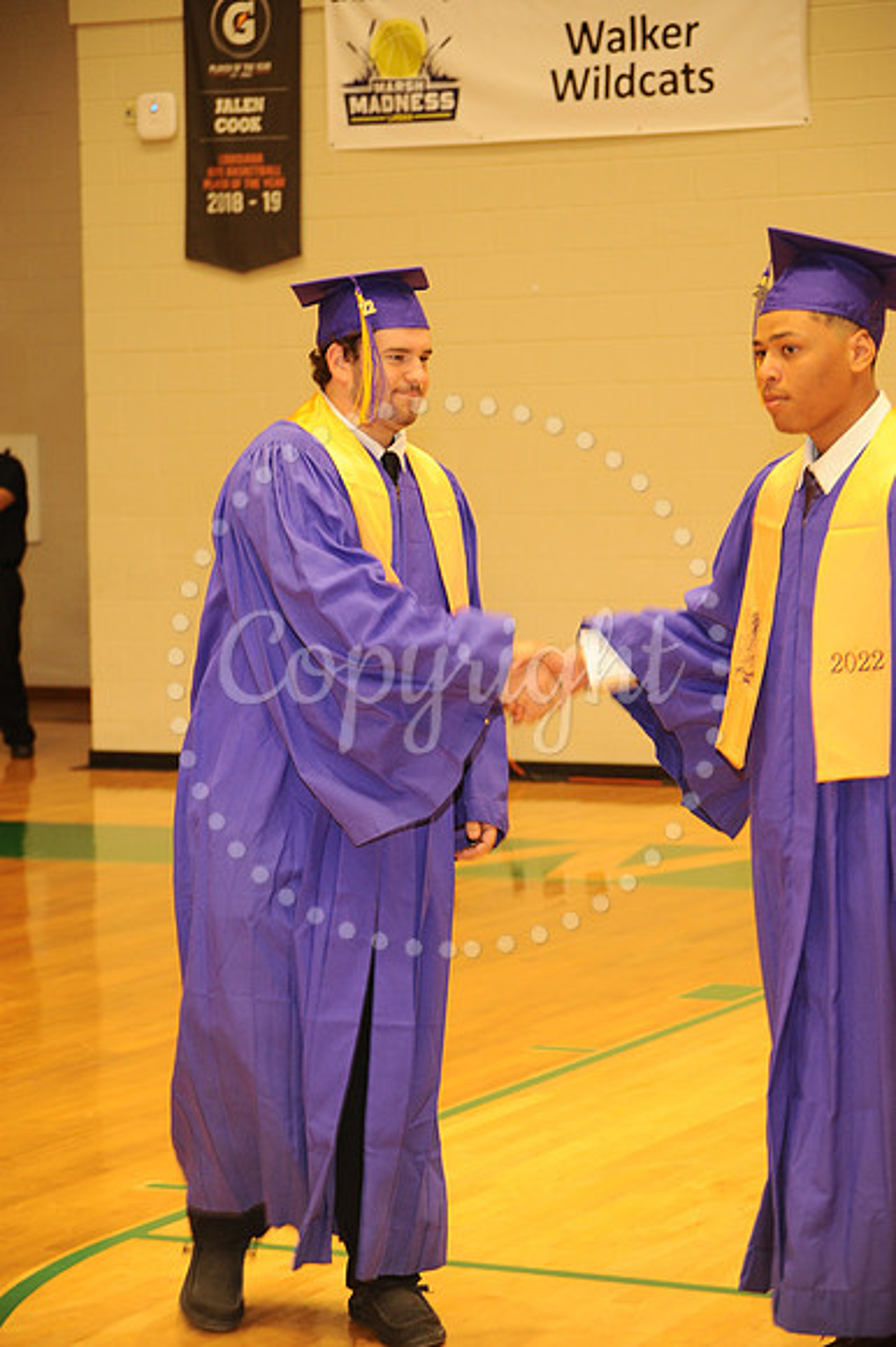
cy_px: 674
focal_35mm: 105
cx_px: 448
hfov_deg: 13.0
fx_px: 3924
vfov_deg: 19.5
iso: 1250
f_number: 5.6
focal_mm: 105
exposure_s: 1/60
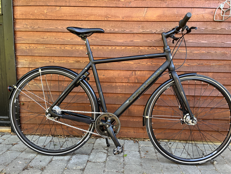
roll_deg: -1.8
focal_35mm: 27
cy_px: 90
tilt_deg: -8.0
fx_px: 180
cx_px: 120
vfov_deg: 51.3
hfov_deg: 65.3
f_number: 1.6
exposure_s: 1/122
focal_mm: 5.1
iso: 100
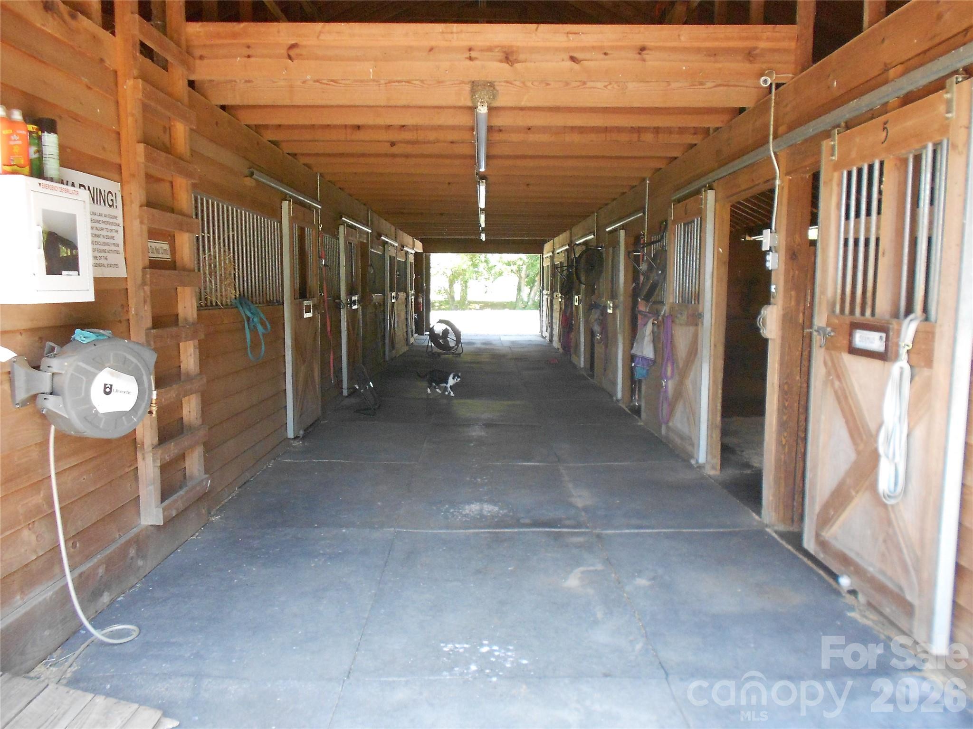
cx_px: 486
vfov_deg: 53.1
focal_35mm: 26
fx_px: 731
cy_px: 364
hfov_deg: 67.3
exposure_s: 1/100
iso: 400
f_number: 3.2
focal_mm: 4.6
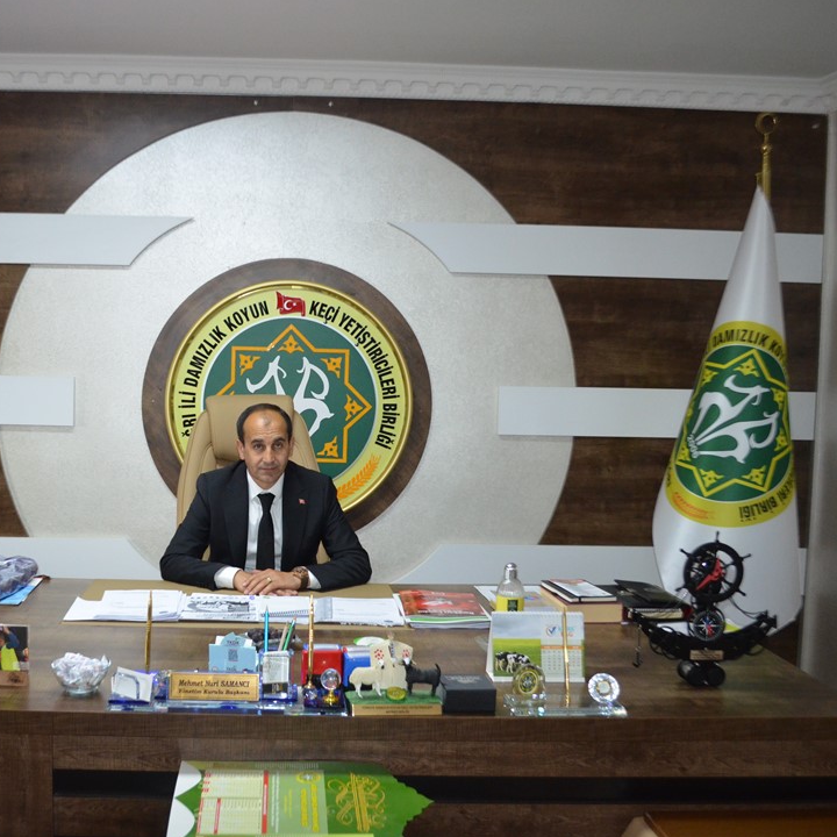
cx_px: 231
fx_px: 957
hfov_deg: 45.9
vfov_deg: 47.2
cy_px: 419
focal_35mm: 35
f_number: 3.5
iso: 1800
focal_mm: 18
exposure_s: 1/60
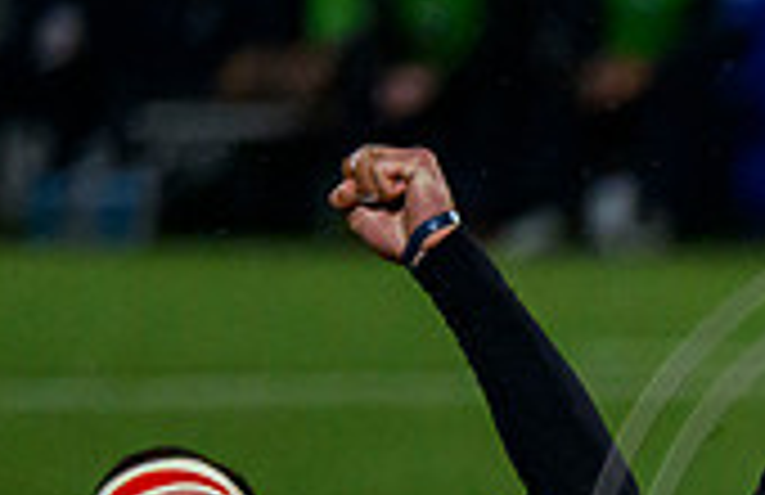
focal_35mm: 1199
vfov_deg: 1.1
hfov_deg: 1.7
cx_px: 1586
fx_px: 25249
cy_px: 1317
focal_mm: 200
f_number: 3.2
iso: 6400
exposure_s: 1/2000
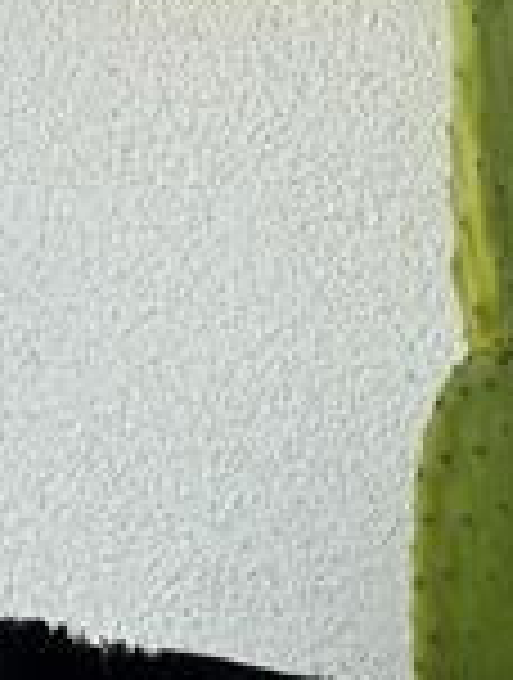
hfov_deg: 8.8
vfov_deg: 11.1
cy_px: 1097
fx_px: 3325
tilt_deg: -19.1
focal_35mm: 169
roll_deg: -0.4
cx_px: 508
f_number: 1.78
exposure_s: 1/1923
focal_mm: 6.76
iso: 64
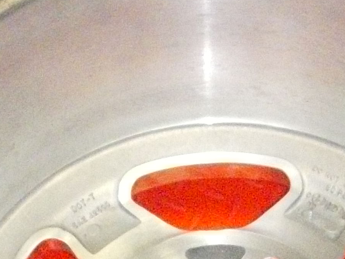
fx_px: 1375
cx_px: 205
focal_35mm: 138
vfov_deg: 10.5
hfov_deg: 14.3
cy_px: 351
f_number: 3.3
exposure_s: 1/160
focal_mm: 6.3
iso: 1600
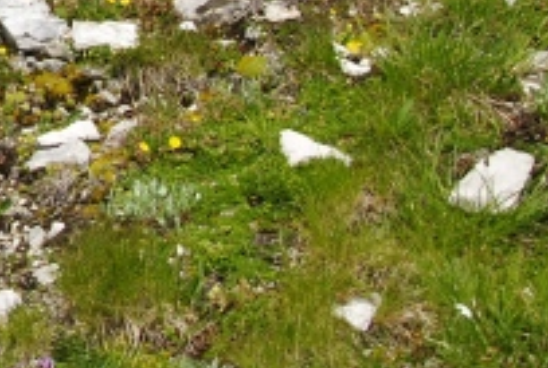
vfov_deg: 9.5
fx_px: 2151
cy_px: -175
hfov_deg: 13.3
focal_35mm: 141
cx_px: -379
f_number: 7.1
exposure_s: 1/125
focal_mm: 24
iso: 100
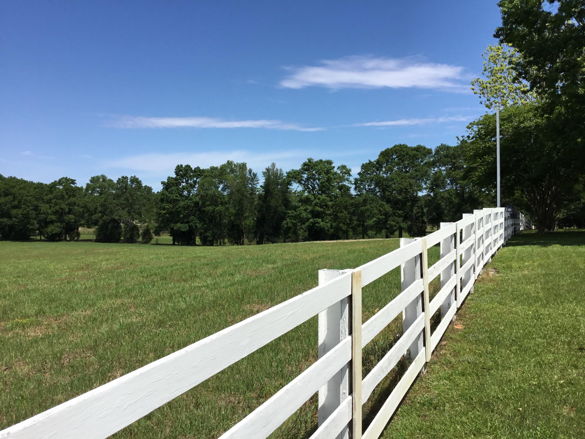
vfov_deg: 45.4
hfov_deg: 58.4
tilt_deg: -1.8
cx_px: 292
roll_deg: +0.5
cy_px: 220
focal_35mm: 31
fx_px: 524
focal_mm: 3.3
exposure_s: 1/2146
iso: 25
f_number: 2.4
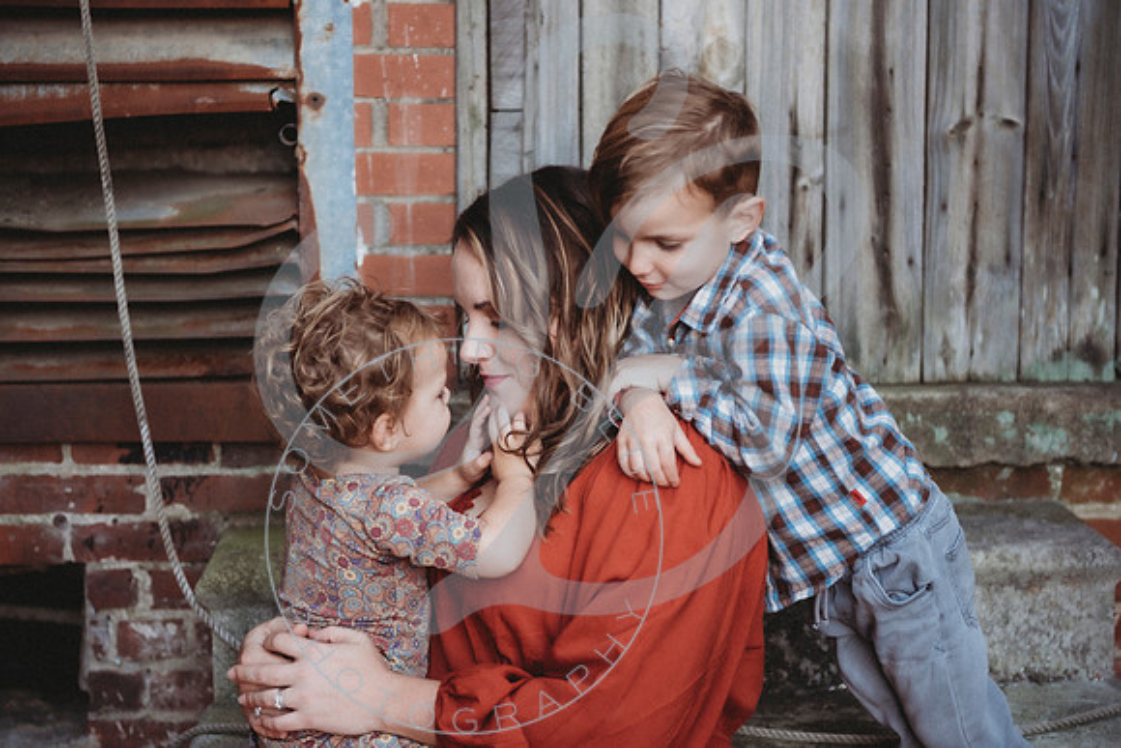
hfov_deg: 31.0
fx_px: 2020
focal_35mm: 65
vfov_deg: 21.0
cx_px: 560
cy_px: 374
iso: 200
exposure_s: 1/125
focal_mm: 62
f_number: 2.8
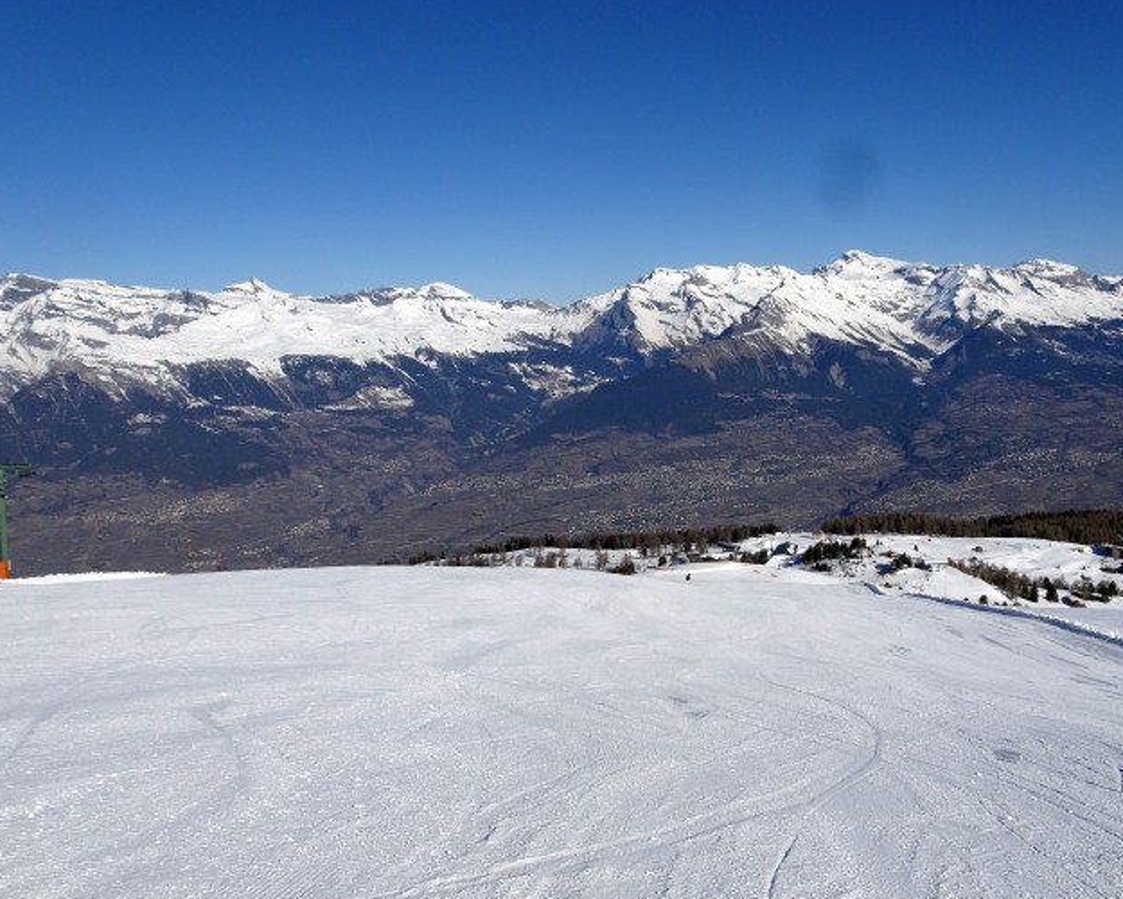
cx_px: 694
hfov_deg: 58.1
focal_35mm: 30
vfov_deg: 48.4
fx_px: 997
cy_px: 500
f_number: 4
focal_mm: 4.1
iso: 80
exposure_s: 1/2000
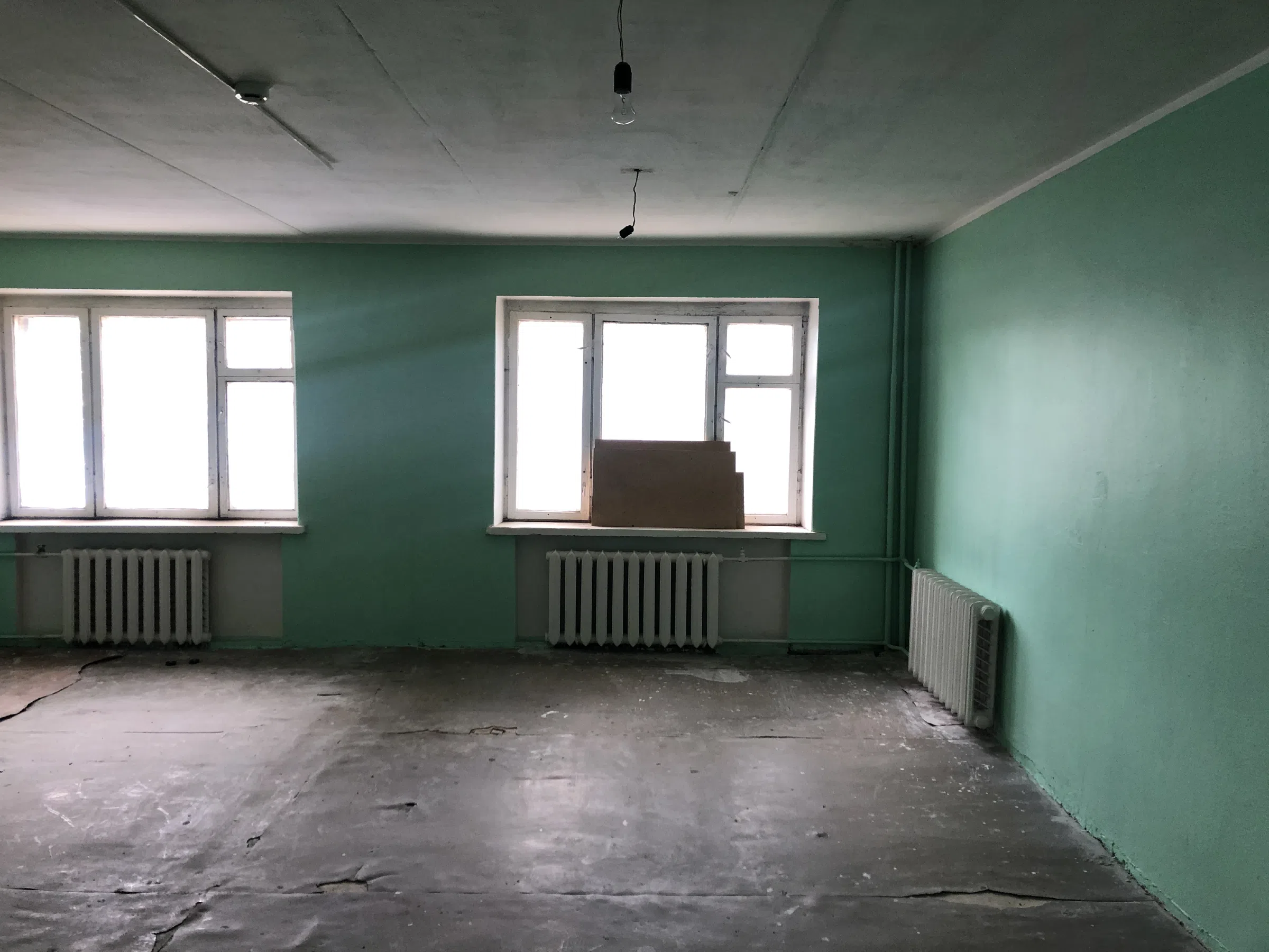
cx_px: 634
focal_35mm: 28
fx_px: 1026
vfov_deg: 49.7
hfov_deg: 63.4
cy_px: 476
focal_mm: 3.99
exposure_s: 1/33
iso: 25
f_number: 1.8
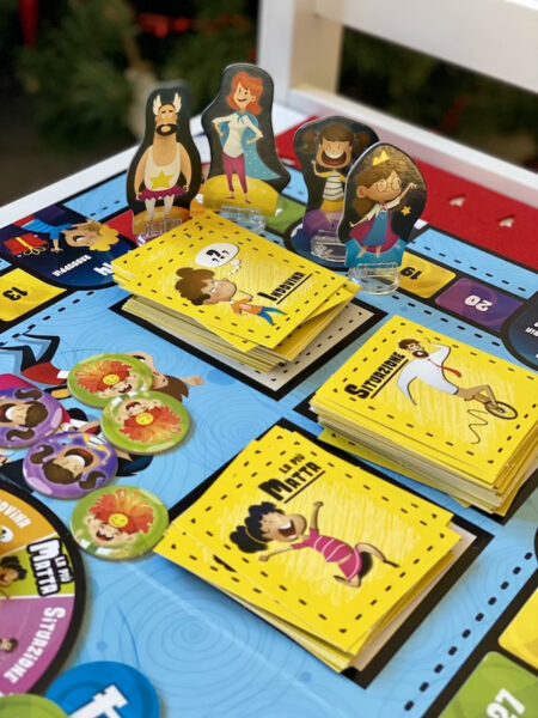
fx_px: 1078
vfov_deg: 36.8
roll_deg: -4.9
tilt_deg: -37.7
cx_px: 269
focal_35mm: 52
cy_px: 359
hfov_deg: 28.0
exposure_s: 1/62
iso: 250
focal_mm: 6
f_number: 2
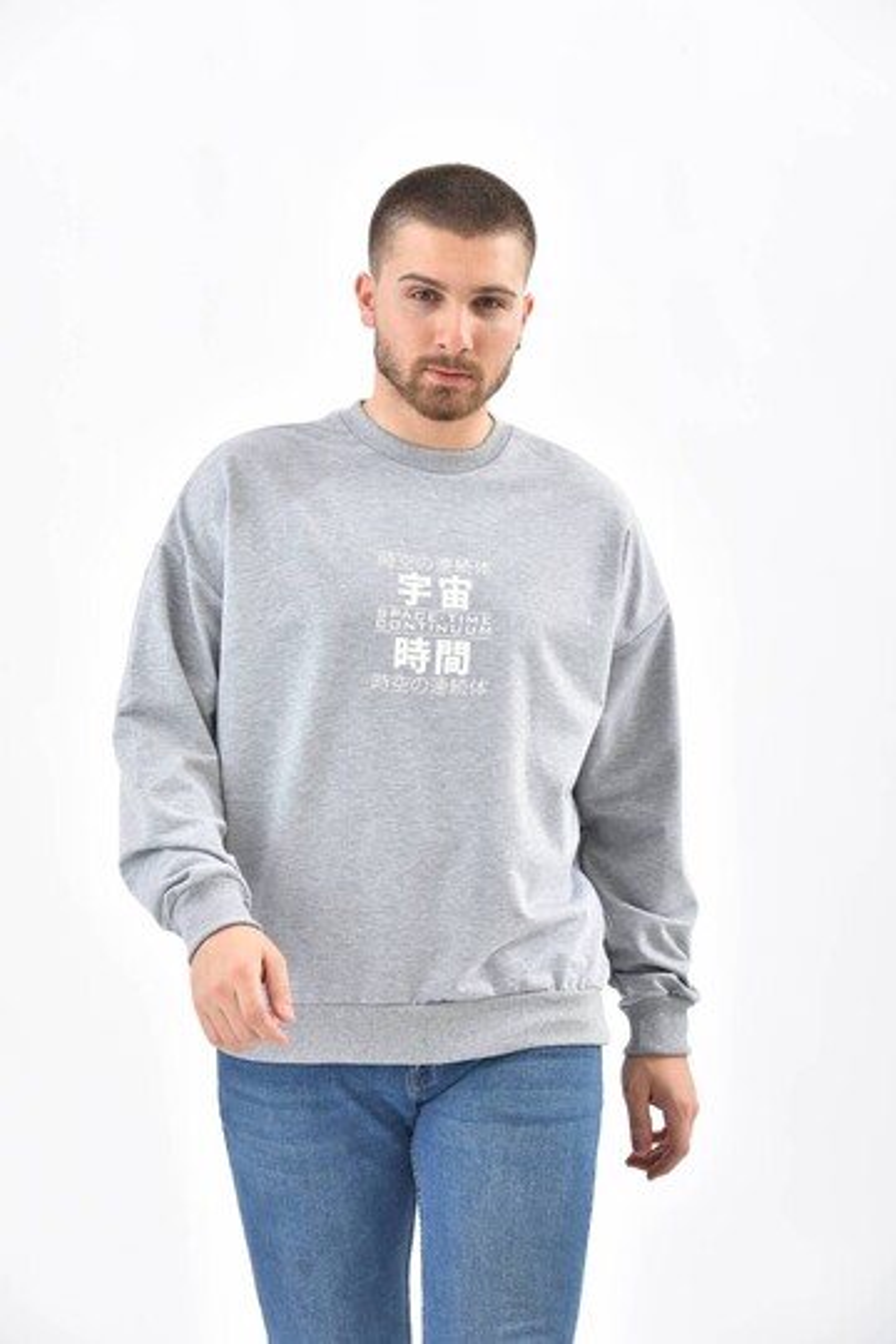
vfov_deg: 19.5
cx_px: 448
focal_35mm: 105
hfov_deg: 13.0
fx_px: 3920
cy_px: 672
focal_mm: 105
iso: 100
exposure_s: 1/160
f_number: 7.1
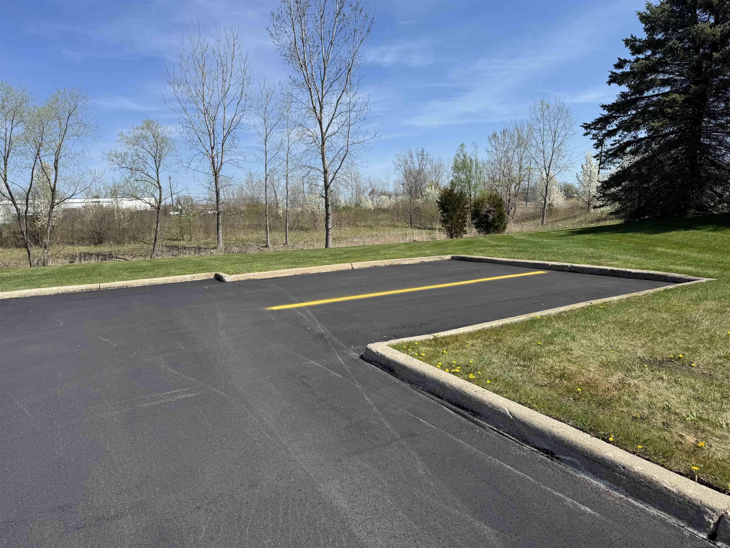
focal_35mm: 24
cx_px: 365
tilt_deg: -6.7
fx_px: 506
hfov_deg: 71.6
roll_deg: +3.0
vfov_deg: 56.8
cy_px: 274
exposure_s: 1/4608
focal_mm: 6.76
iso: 80
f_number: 1.78
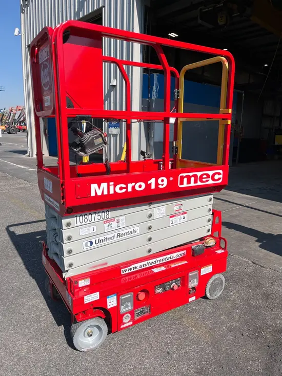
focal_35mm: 26
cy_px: 188
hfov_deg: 53.1
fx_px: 282
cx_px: 141
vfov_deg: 67.3
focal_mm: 5.1
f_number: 1.6
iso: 50
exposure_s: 1/3745
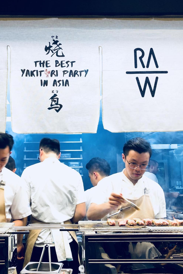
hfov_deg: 34.0
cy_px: 137
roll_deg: -0.5
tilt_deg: +7.3
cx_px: 64
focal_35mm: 39
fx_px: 297
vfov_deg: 49.5
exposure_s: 1/61
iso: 40
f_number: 1.8
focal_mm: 3.99
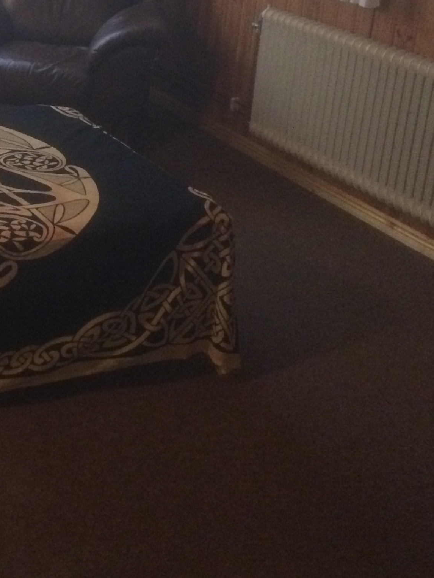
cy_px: 200
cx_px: -56
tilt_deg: -21.6
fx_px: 1037
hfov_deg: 22.2
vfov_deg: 31.0
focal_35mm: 62
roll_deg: -0.5
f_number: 2.2
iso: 500
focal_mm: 4.15
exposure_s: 1/17
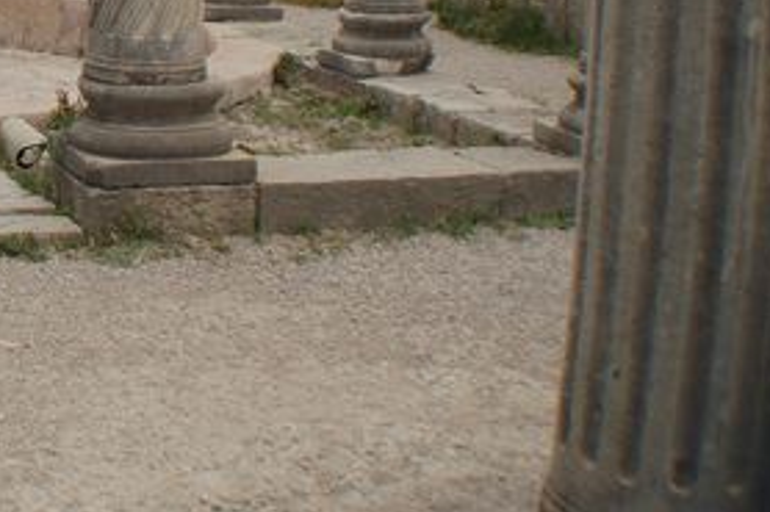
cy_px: -210
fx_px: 2031
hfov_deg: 19.7
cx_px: -233
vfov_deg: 13.7
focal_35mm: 95
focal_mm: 22
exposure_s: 1/2500
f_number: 3.8
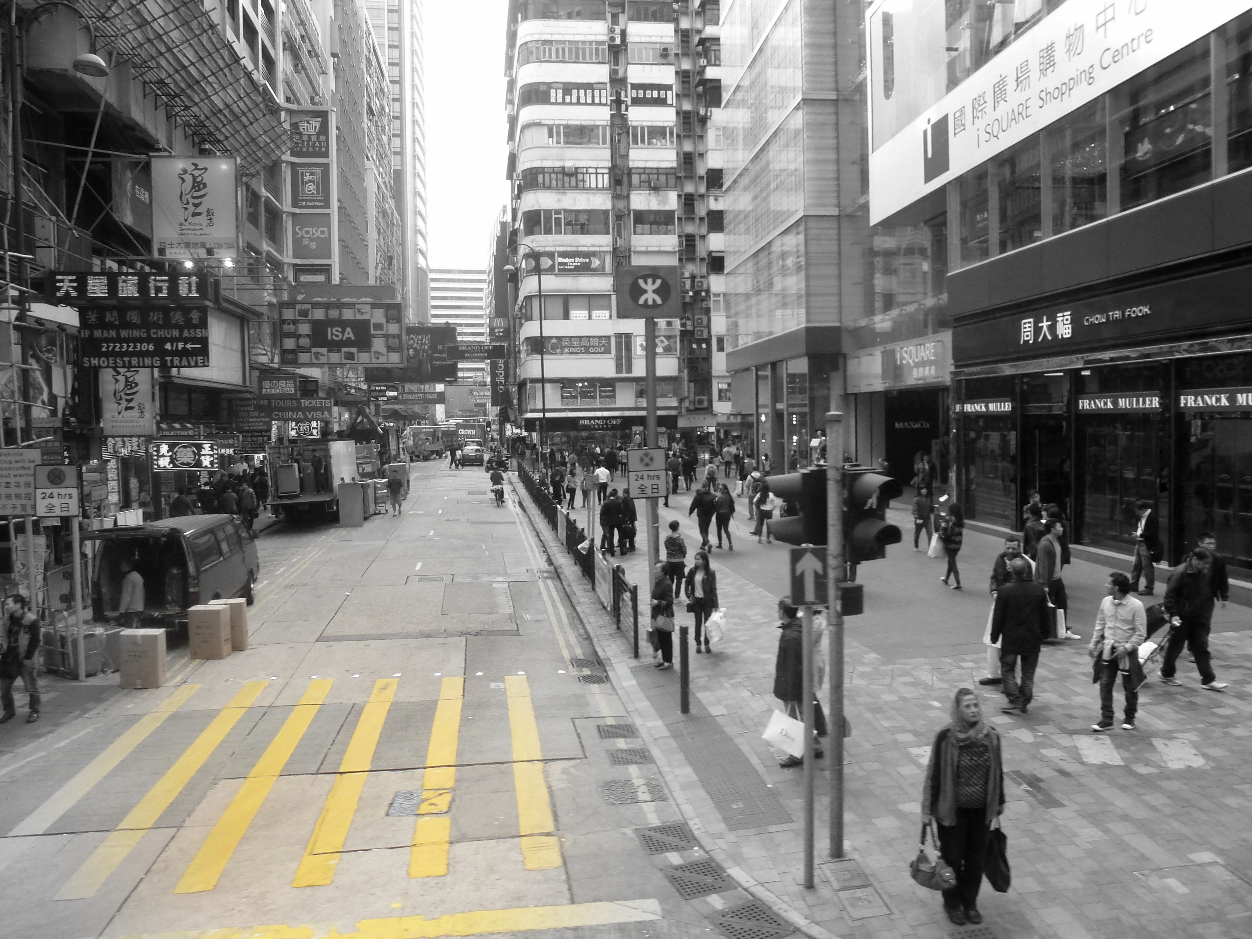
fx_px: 904
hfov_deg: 69.4
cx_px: 626
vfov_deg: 54.9
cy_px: 470
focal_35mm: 25
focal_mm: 4.3
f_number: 3.5
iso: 200
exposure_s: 1/250
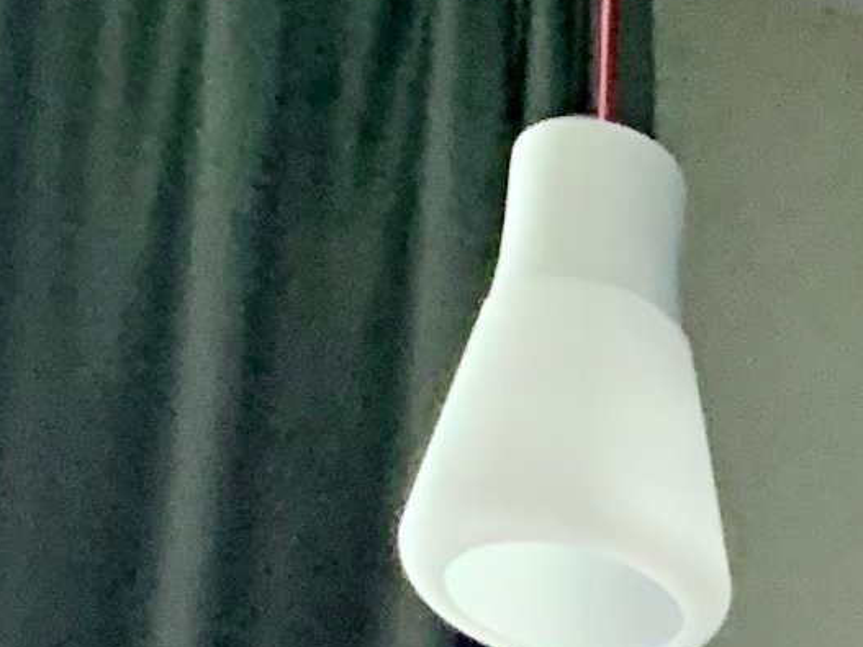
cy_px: 2190
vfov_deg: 6.5
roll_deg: +0.9
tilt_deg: +15.3
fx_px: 4960
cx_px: 2502
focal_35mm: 199
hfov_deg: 8.5
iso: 320
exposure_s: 1/60
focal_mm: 4.25
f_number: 1.8
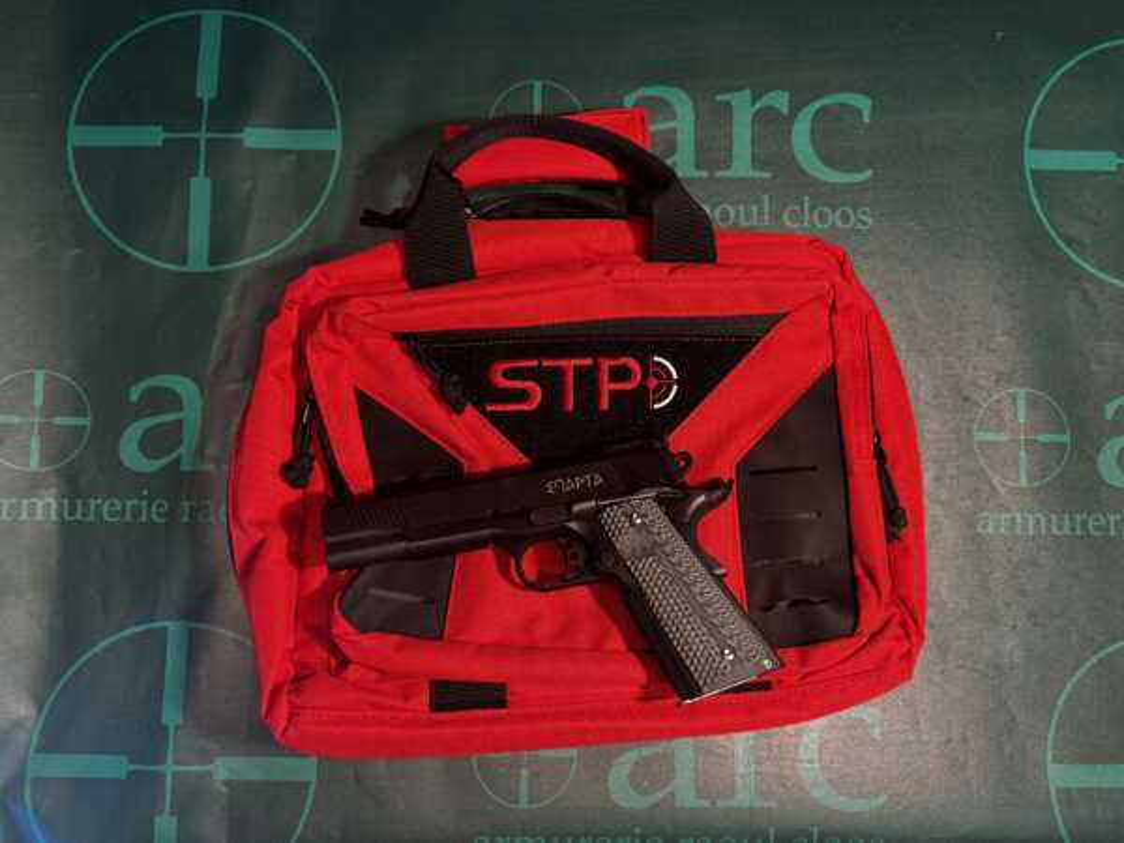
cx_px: 562
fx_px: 779
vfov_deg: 56.8
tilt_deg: -85.0
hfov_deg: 71.6
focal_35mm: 24
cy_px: 422
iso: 250
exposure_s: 1/50
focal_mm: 6.76
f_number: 1.78
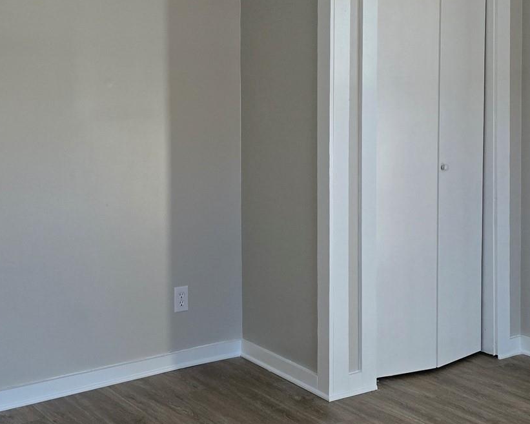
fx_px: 879
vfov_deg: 26.9
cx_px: 209
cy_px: 132
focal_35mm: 56
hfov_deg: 33.5
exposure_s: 1/180
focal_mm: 6.3
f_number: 1.7
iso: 80
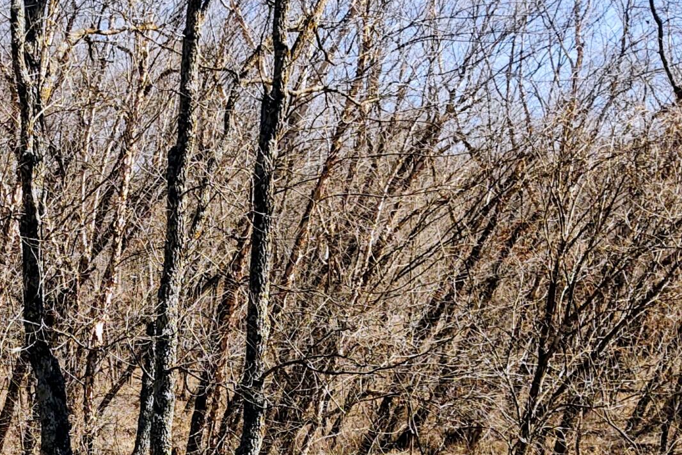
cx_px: 18
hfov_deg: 24.6
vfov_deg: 17.0
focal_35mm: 79
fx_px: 1497
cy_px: 420
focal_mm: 4.75
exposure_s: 1/1810
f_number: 1.7
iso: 100
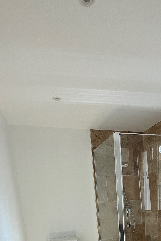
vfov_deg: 45.4
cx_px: 111
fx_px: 221
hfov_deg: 39.4
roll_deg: +4.5
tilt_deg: -12.4
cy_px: 256
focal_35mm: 33
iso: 40
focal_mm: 2.22
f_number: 2.2
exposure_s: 1/99
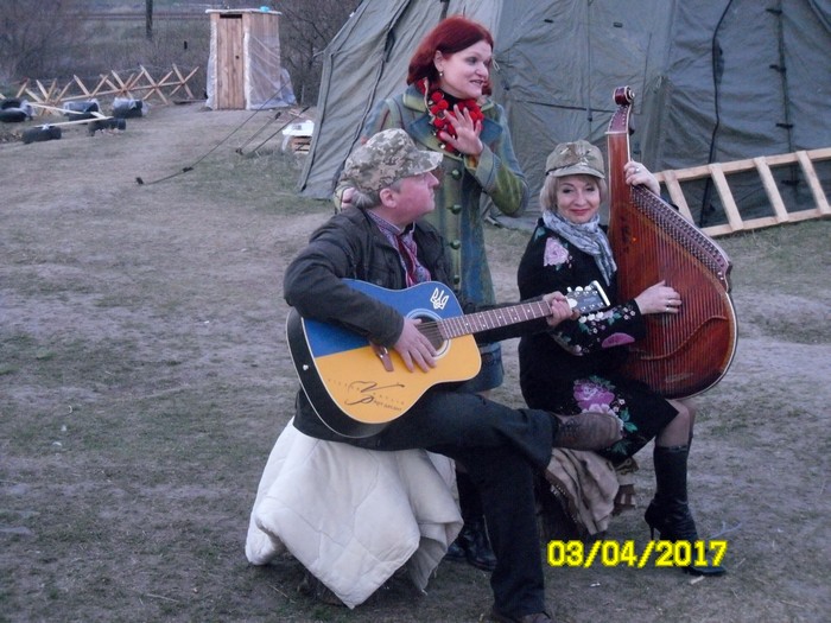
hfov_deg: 28.6
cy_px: 312
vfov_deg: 21.6
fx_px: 1632
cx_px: 416
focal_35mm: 68
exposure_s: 1/22
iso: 800
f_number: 4.3
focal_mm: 12.16
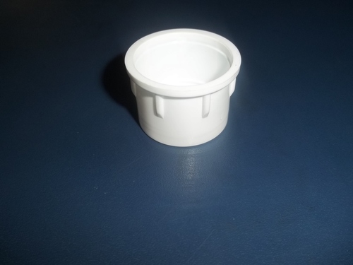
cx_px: 176
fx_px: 367
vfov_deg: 39.7
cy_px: 132
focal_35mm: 36
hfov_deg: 51.4
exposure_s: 1/30
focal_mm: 6.5
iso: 64
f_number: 3.1
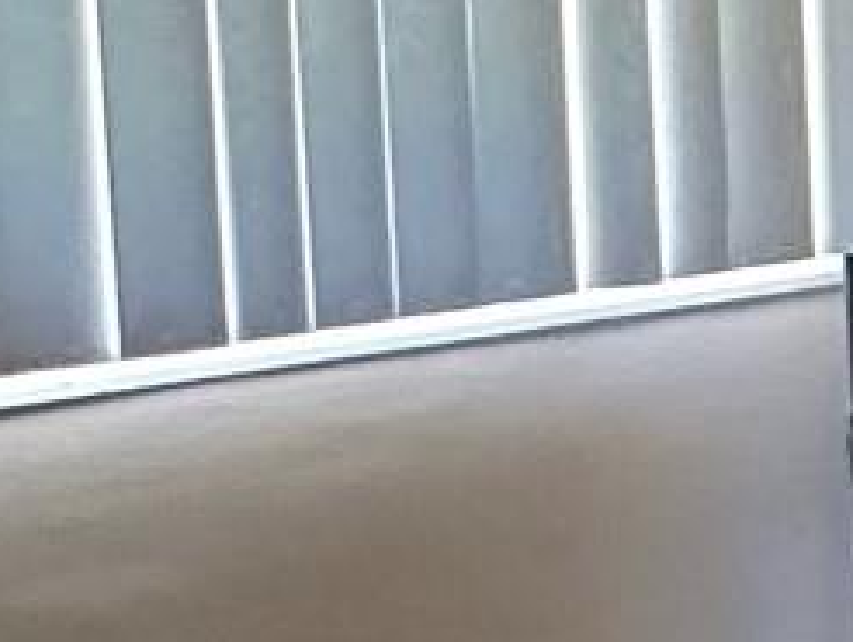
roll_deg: -0.4
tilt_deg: -3.2
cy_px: -149
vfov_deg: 15.6
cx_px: 2368
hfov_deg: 12.5
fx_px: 2245
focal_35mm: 91
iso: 800
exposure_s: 1/60
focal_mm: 2.22
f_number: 2.2
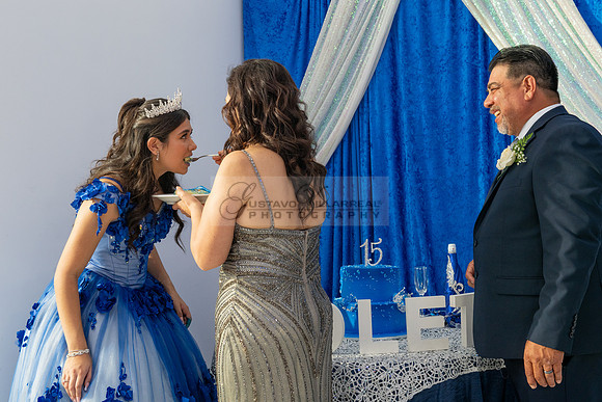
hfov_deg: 41.1
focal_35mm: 48
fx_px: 803
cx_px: 301
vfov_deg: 28.1
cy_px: 201
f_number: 8
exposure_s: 1/160
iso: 800
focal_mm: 48
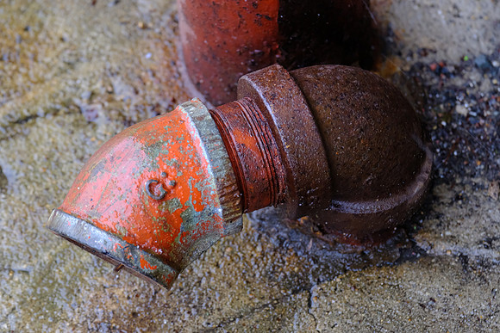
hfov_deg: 11.8
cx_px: 250
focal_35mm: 174
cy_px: 166
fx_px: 2417
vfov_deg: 7.9
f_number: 6.4
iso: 3200
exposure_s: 1/80
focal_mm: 115.9
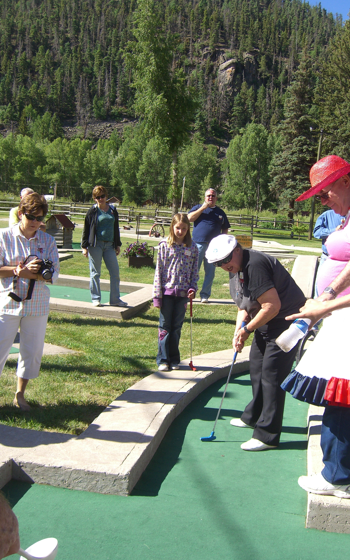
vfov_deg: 48.2
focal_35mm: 41
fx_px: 626
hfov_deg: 31.2
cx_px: 198
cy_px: 284
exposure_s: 1/800
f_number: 2.8
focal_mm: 7.9
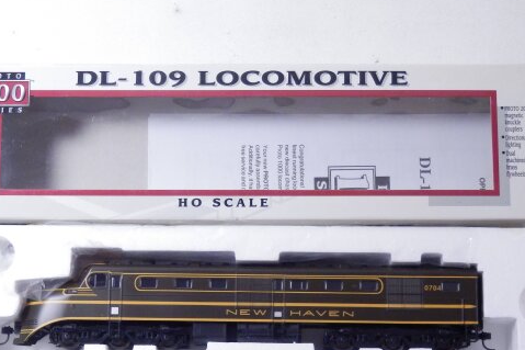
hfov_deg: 23.6
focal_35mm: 86
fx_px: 1254
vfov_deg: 15.9
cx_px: 249
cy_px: 195
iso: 640
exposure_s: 1/160
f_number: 4.4
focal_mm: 11.9
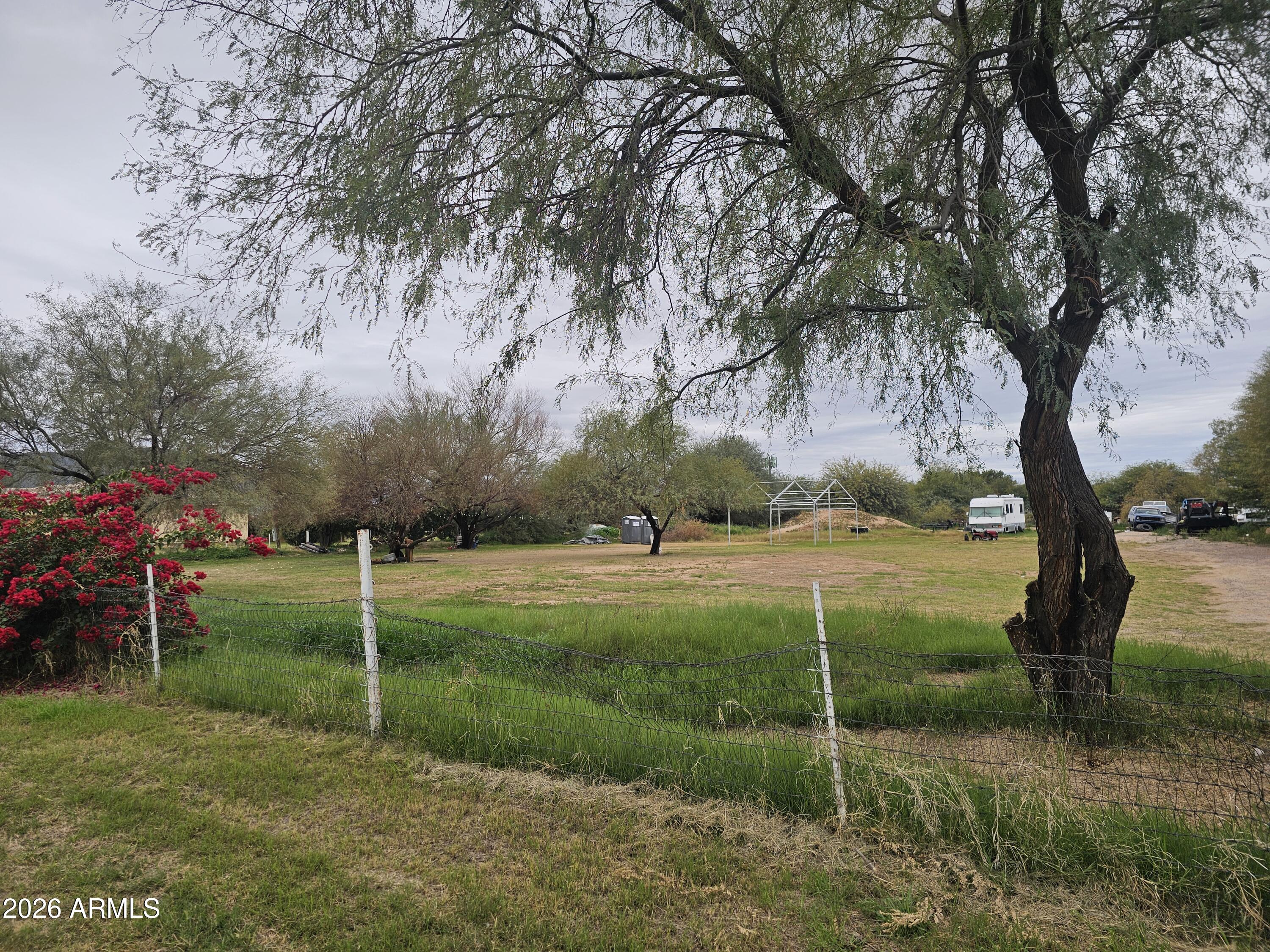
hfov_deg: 73.9
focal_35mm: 23
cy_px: 476
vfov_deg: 58.9
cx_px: 635
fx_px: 844
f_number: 1.7
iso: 10
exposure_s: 1/243
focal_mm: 6.3
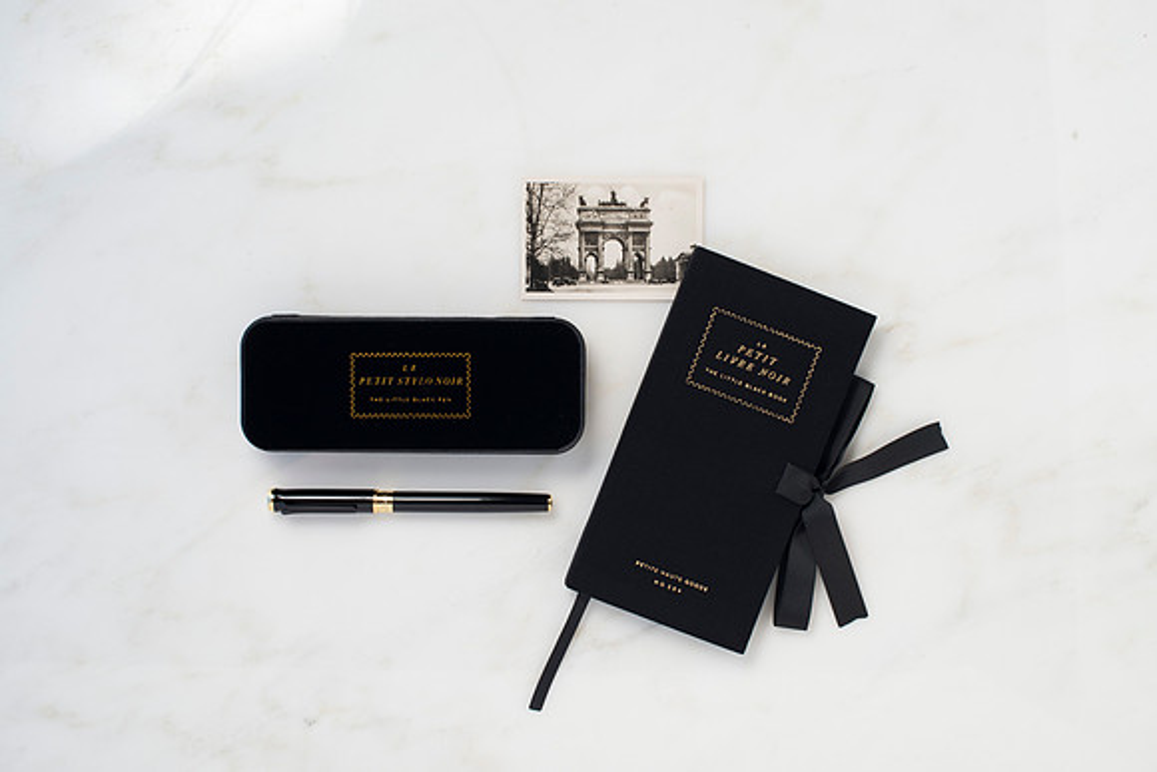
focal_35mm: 51
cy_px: 386
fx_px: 1632
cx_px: 578
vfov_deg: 26.6
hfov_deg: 39.0
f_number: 10
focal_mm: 50
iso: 250
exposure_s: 1/80
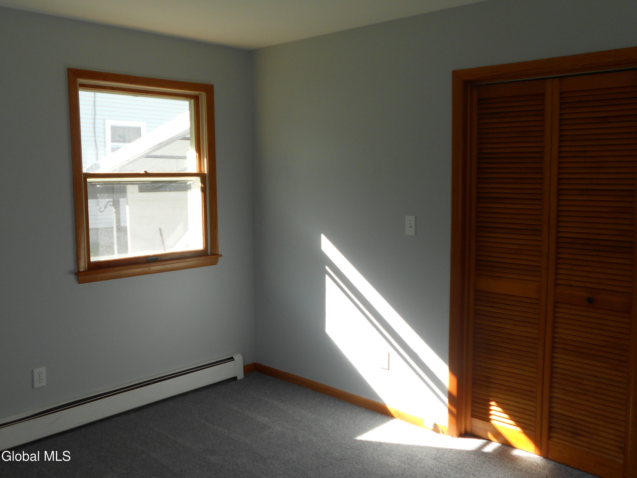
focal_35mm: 32
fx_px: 589
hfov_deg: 56.8
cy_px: 239
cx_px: 318
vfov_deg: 44.2
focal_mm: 5.8
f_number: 3.6
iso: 80
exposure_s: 1/60
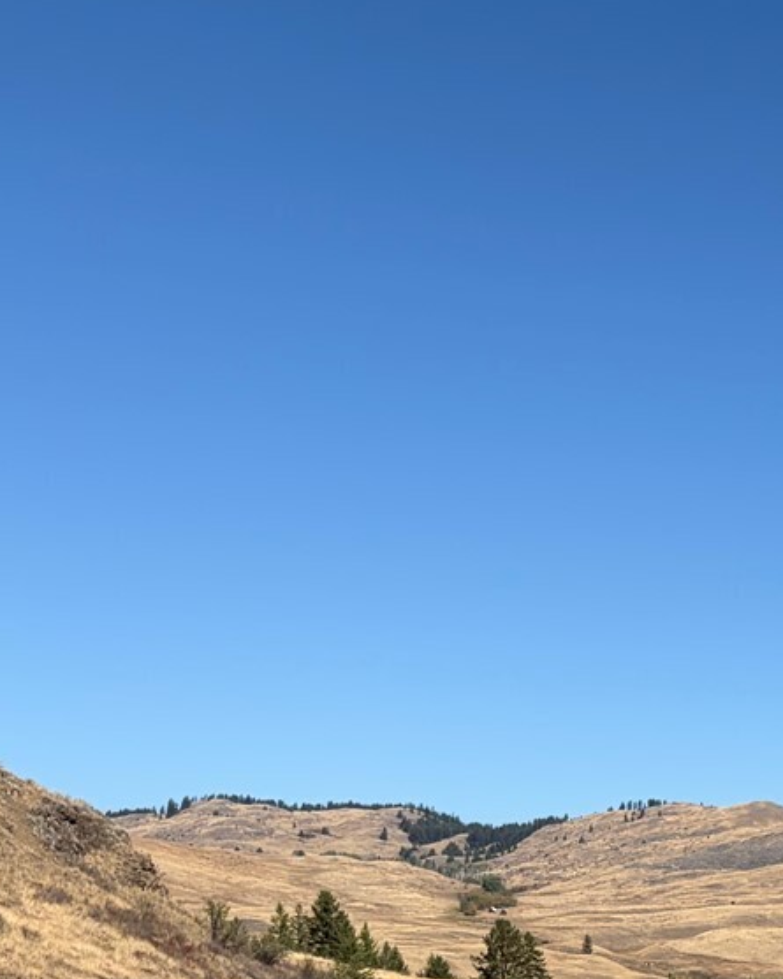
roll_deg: +0.4
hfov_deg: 18.5
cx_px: 1182
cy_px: 1007
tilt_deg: -1.0
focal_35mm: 73
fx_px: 2114
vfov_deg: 24.7
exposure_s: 1/4329
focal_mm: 5.96
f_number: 1.6
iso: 50
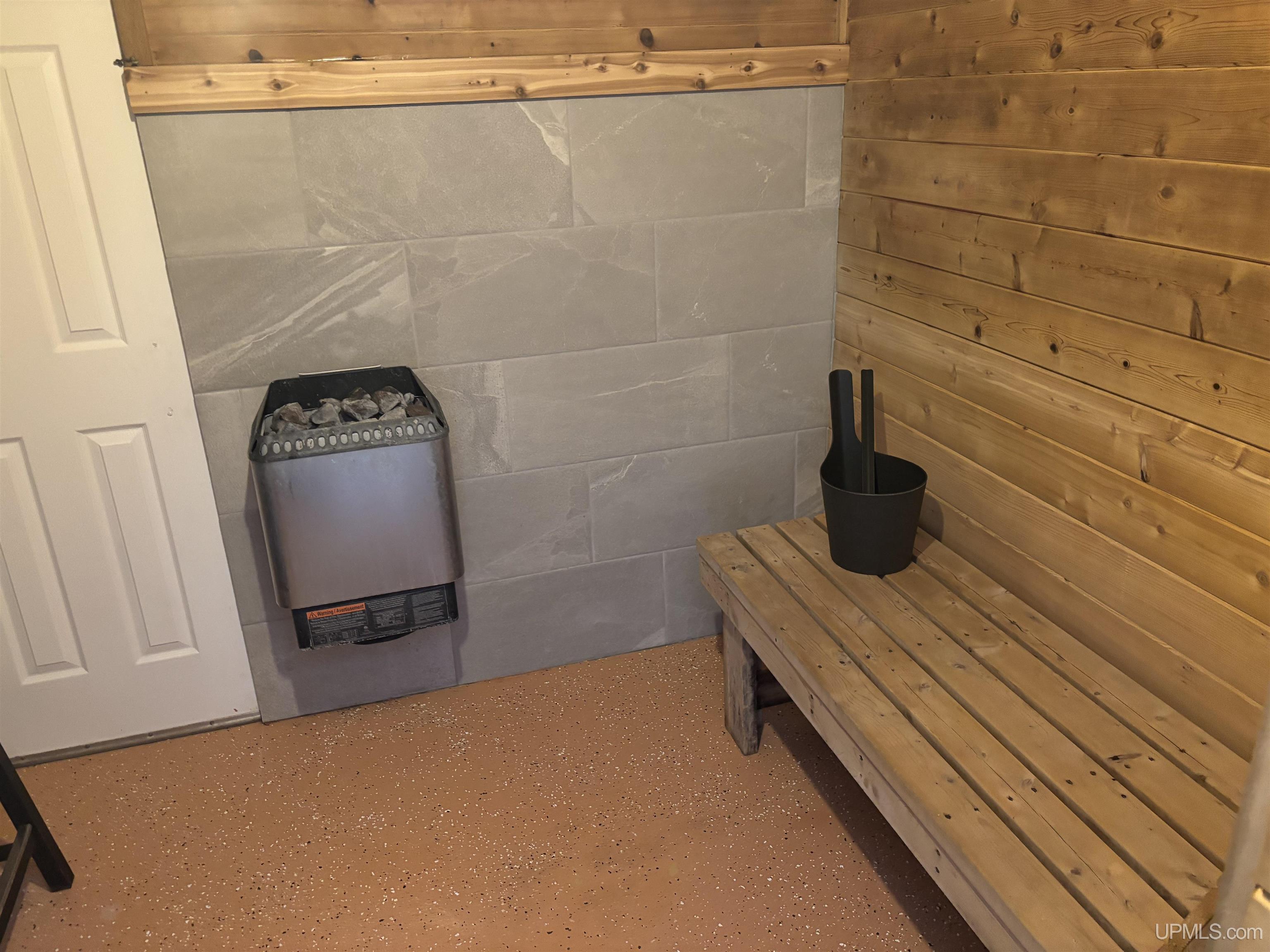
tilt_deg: -20.8
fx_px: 954
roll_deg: +2.2
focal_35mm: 26
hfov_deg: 67.3
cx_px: 635
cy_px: 476
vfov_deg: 53.1
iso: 500
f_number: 1.6
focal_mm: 5.96
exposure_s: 1/30
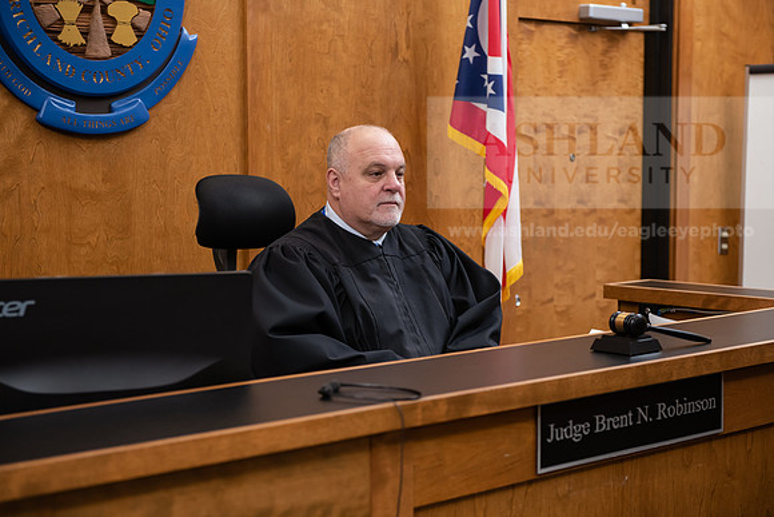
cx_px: 387
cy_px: 258
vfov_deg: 21.9
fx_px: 1333
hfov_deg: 32.4
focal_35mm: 62
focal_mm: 62
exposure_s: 1/200
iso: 1250
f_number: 3.5
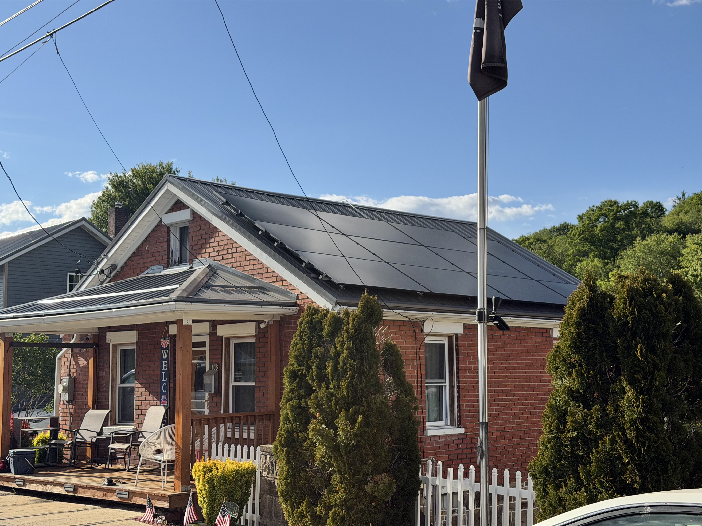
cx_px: 351
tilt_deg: +6.7
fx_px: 973
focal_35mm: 48
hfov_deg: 39.7
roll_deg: +0.1
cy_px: 263
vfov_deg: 30.3
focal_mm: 6.76
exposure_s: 1/5208
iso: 64
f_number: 1.78
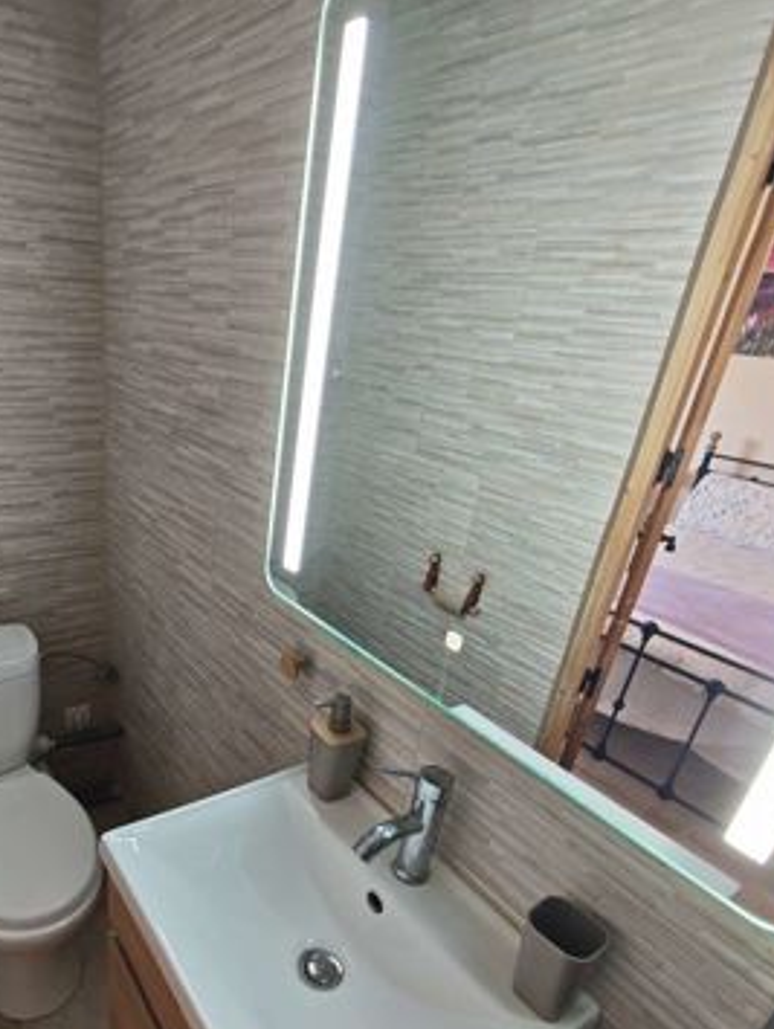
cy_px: 620
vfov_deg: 78.0
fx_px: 625
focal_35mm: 21
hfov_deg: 61.4
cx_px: 235
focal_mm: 2.16
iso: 320
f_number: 2.2
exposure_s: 1/34.2
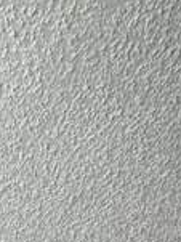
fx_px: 691
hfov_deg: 13.1
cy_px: 772
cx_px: -168
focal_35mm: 99
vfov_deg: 10.7
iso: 250
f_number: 2.2
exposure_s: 1/60
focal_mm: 2.22
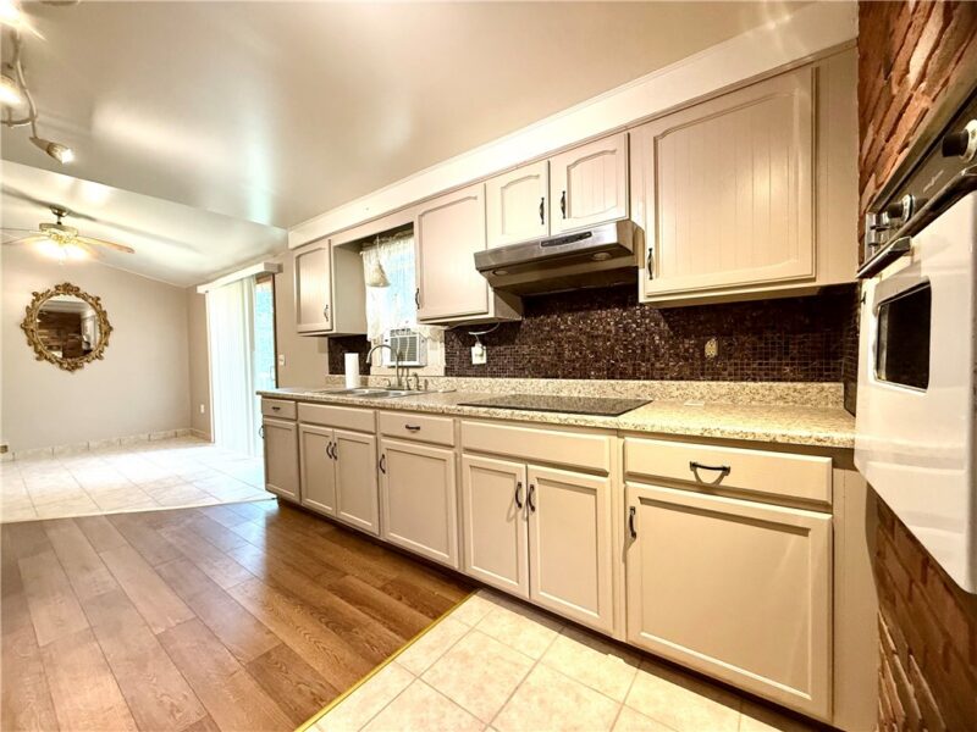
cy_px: 366
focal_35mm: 14
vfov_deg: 85.7
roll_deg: +0.8
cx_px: 488
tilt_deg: -1.0
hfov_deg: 102.1
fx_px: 395
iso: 320
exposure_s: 1/60
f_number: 2.2
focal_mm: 2.22
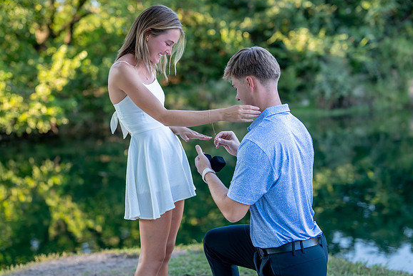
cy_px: 143
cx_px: 199
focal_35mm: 61
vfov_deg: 22.3
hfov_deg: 32.9
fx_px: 700
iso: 250
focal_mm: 50
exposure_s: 1/640
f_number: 1.8
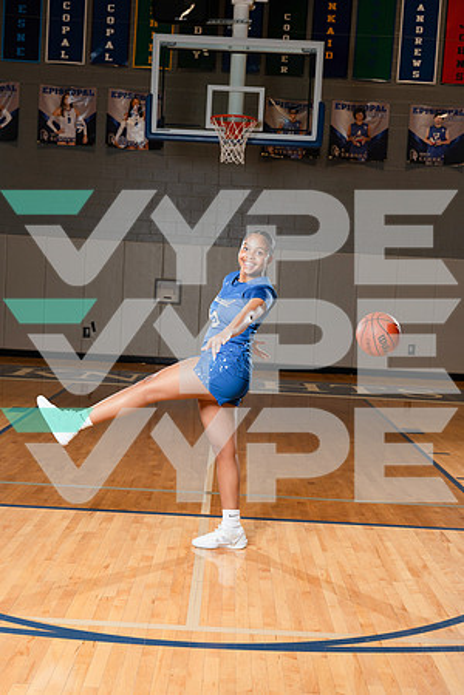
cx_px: 232
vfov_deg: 44.5
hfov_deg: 30.5
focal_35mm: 44
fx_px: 851
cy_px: 348
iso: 400
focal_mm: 44
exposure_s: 1/250
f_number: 5.6
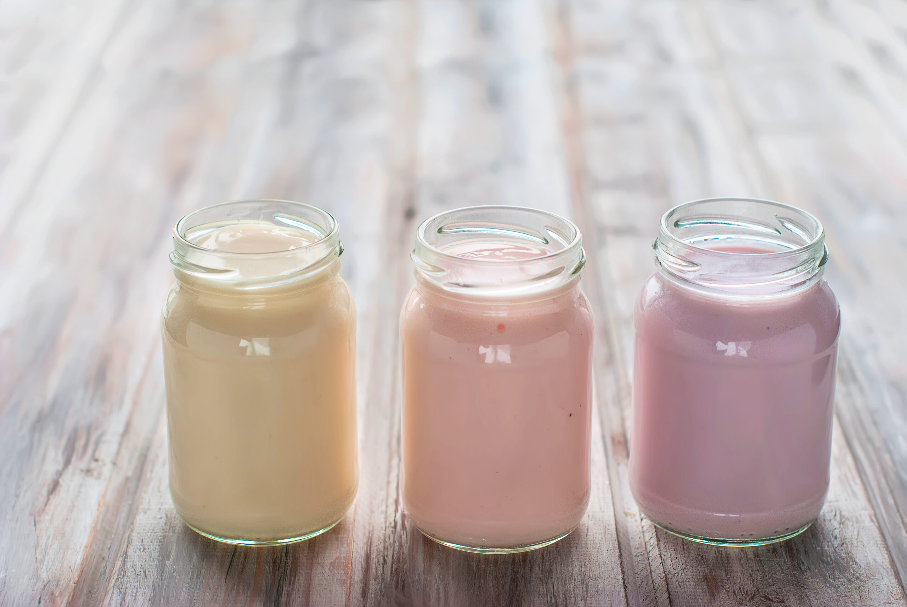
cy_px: 304
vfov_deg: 18.2
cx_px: 454
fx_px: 1892
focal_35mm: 75
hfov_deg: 27.0
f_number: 4.5
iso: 200
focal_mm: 50
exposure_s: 1/250
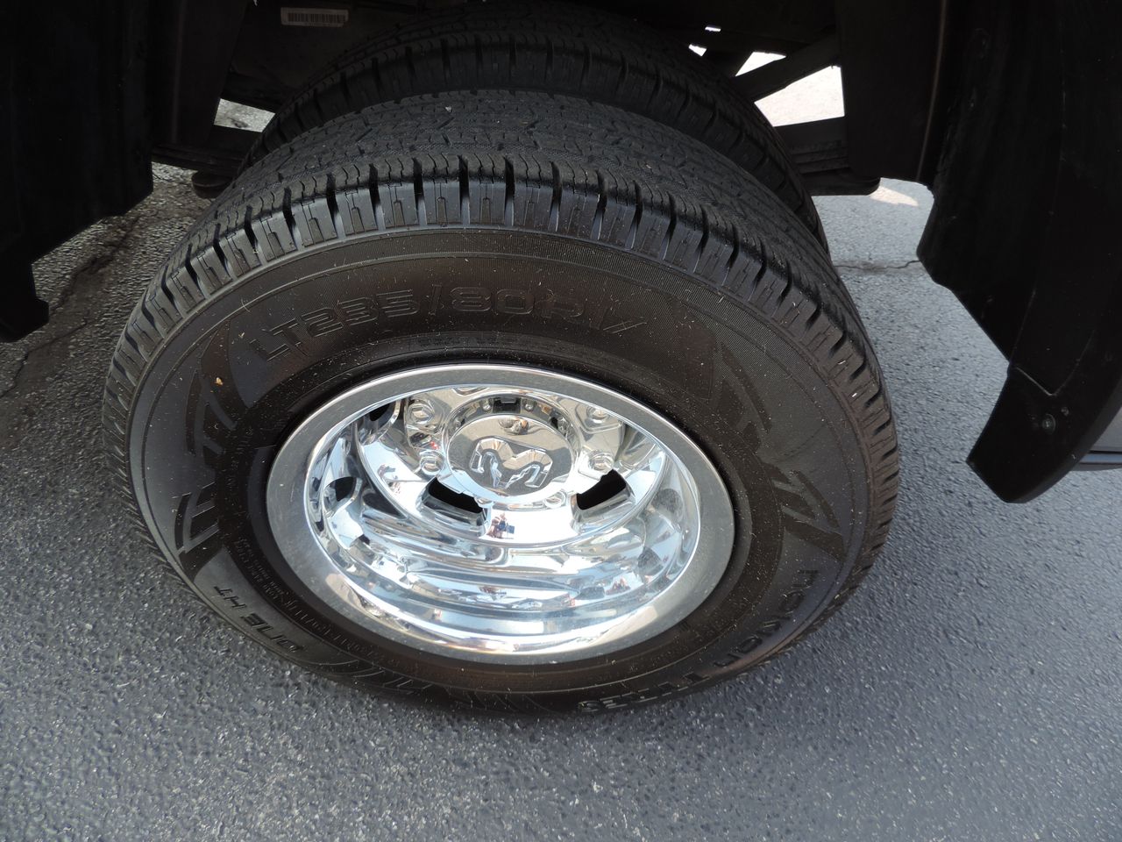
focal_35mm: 24
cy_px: 421
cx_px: 561
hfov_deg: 71.6
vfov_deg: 56.8
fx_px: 778
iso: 80
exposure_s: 1/100
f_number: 3
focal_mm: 4.3
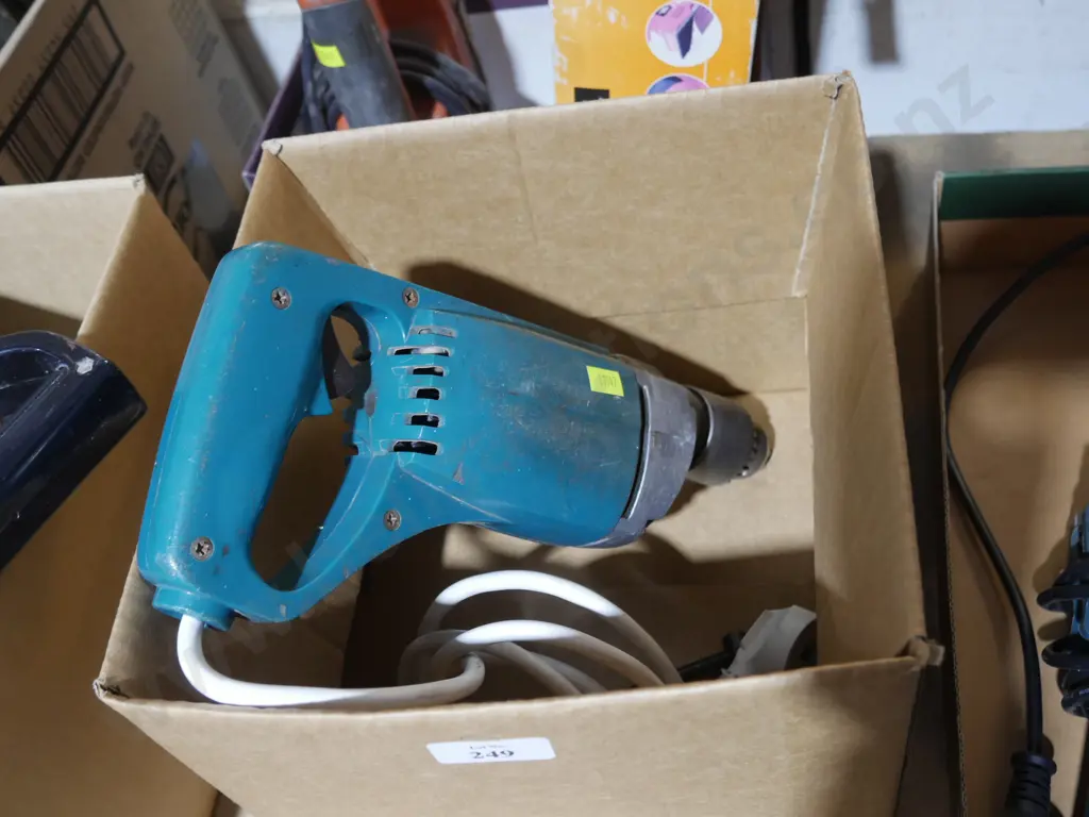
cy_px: 408
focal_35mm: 36
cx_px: 544
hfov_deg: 51.4
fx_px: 1133
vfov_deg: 39.7
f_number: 4
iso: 1250
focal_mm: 18
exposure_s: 1/60
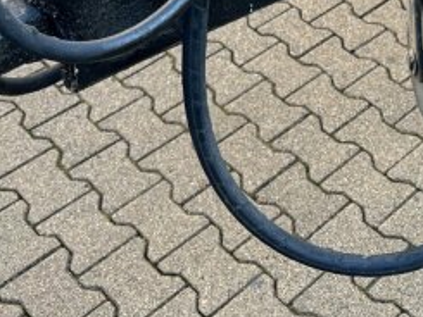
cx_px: 302
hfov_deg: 28.2
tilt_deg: -31.3
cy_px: -60
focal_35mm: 68
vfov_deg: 20.3
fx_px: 831
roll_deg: -0.5
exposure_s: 1/204
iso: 40
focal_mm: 5.7
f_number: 1.5
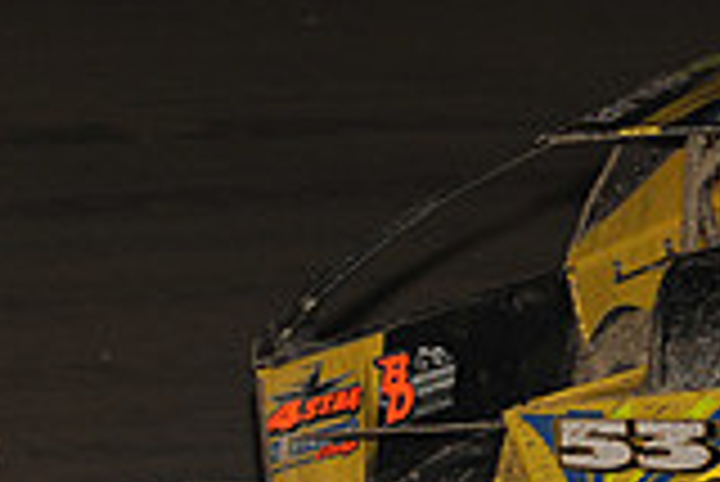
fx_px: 7607
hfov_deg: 5.4
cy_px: 293
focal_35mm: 380
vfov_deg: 3.6
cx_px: 850
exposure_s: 1/320
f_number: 6.3
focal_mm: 105
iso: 800
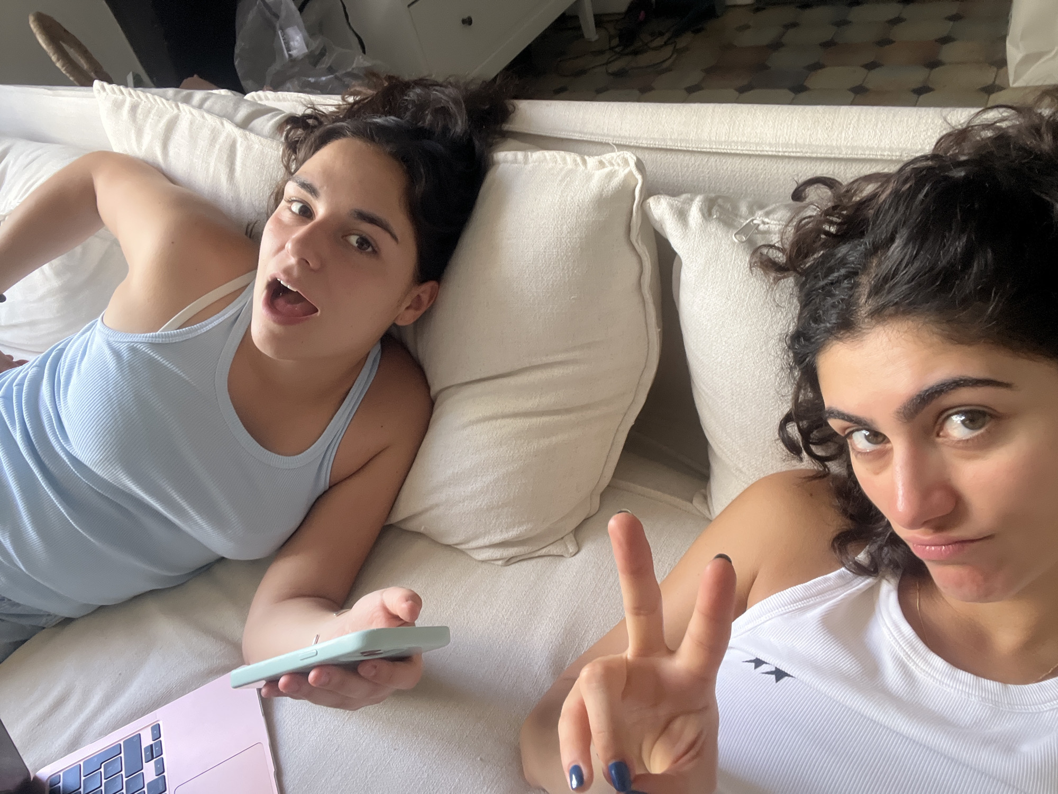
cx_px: 529
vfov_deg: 58.9
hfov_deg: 73.9
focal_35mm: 23
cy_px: 397
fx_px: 703
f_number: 2.2
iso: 200
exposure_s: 1/60
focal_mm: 2.71
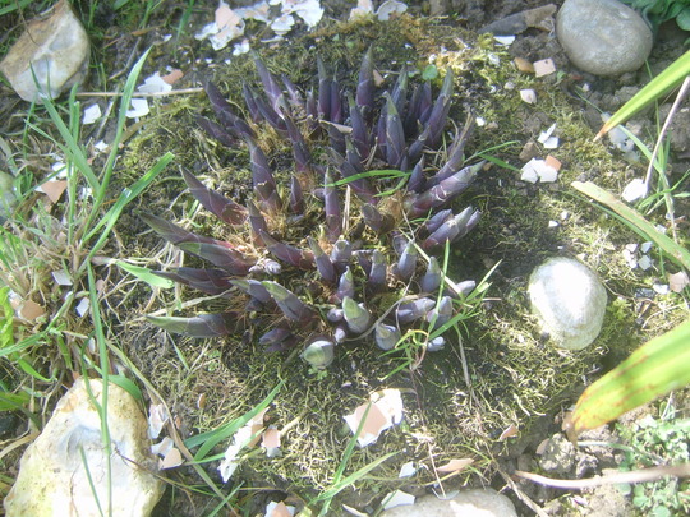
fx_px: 618
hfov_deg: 58.4
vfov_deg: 45.4
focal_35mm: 31
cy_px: 258
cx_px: 345
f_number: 2.7
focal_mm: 8.13
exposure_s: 1/92
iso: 50
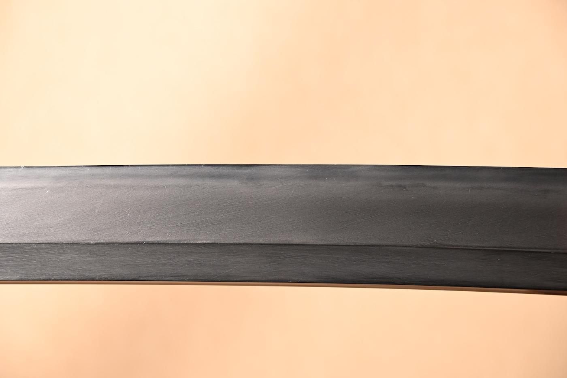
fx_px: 1512
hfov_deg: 21.2
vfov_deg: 14.2
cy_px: 189
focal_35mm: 96
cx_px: 284
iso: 100
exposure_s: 1/2
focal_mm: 64
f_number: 5
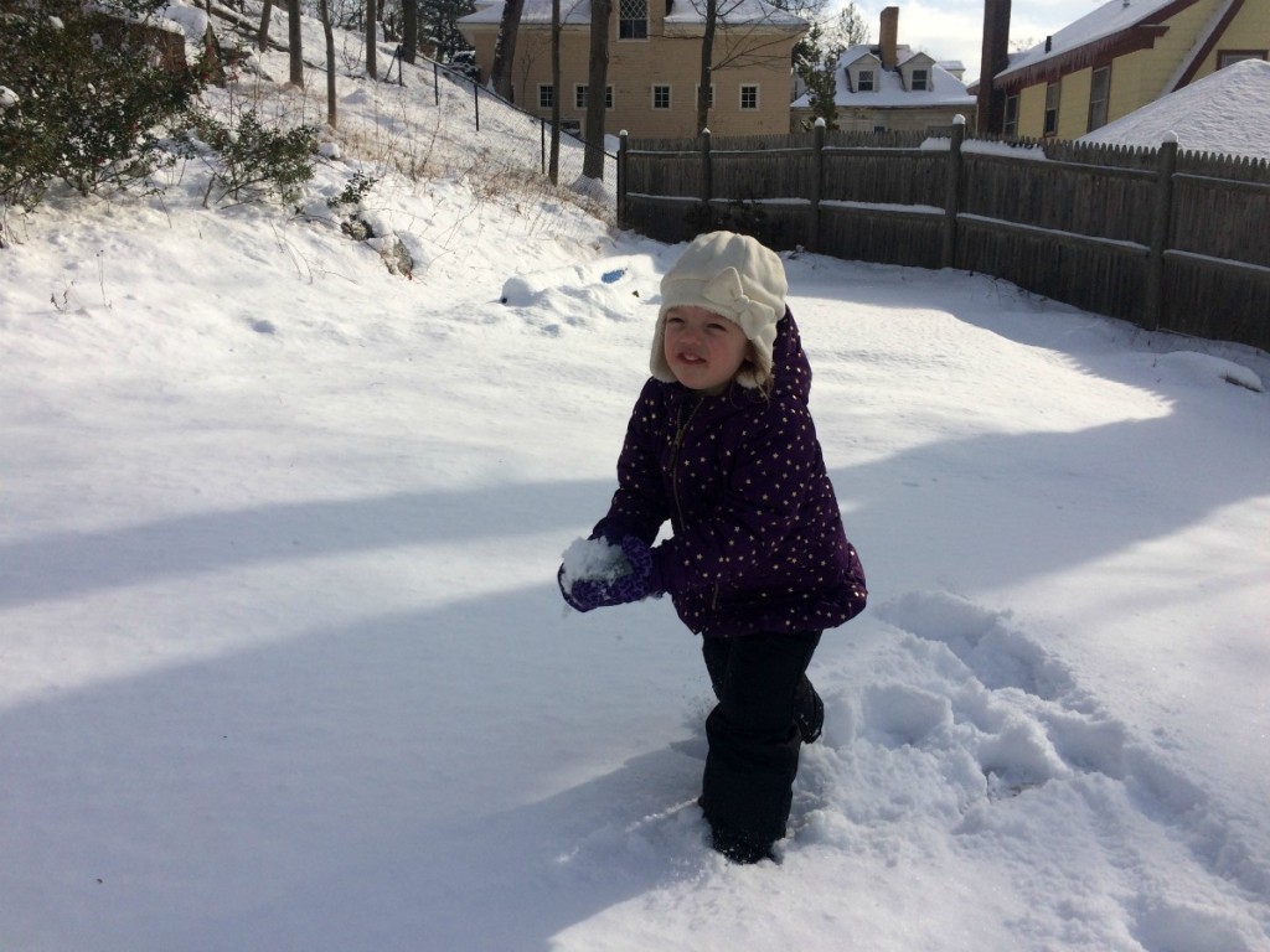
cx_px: 635
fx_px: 1064
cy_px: 476
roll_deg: +1.7
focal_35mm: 29
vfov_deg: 48.2
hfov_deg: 61.7
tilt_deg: -13.8
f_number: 2.2
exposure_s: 1/3731
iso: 32
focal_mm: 4.15
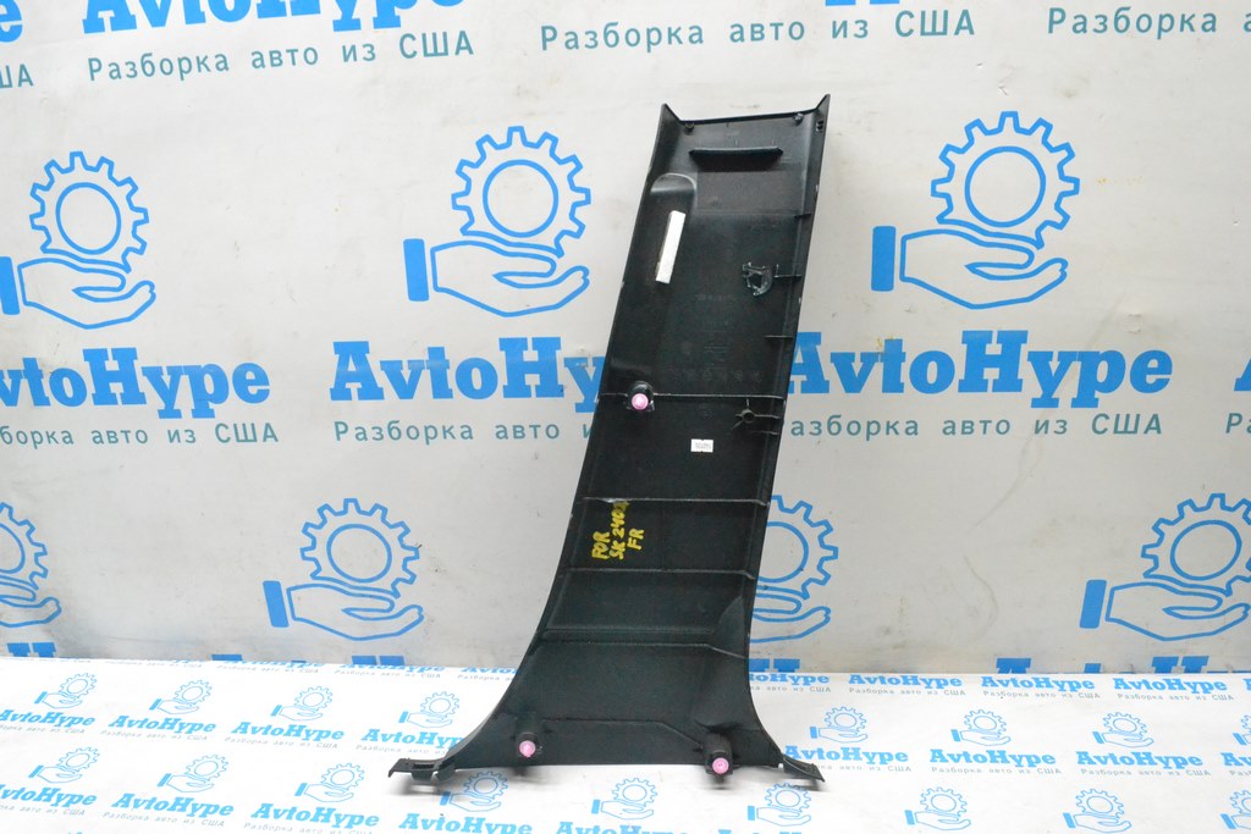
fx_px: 938
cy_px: 417
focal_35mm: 27
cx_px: 626
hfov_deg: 67.4
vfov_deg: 47.9
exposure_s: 1/160
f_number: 9
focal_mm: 18
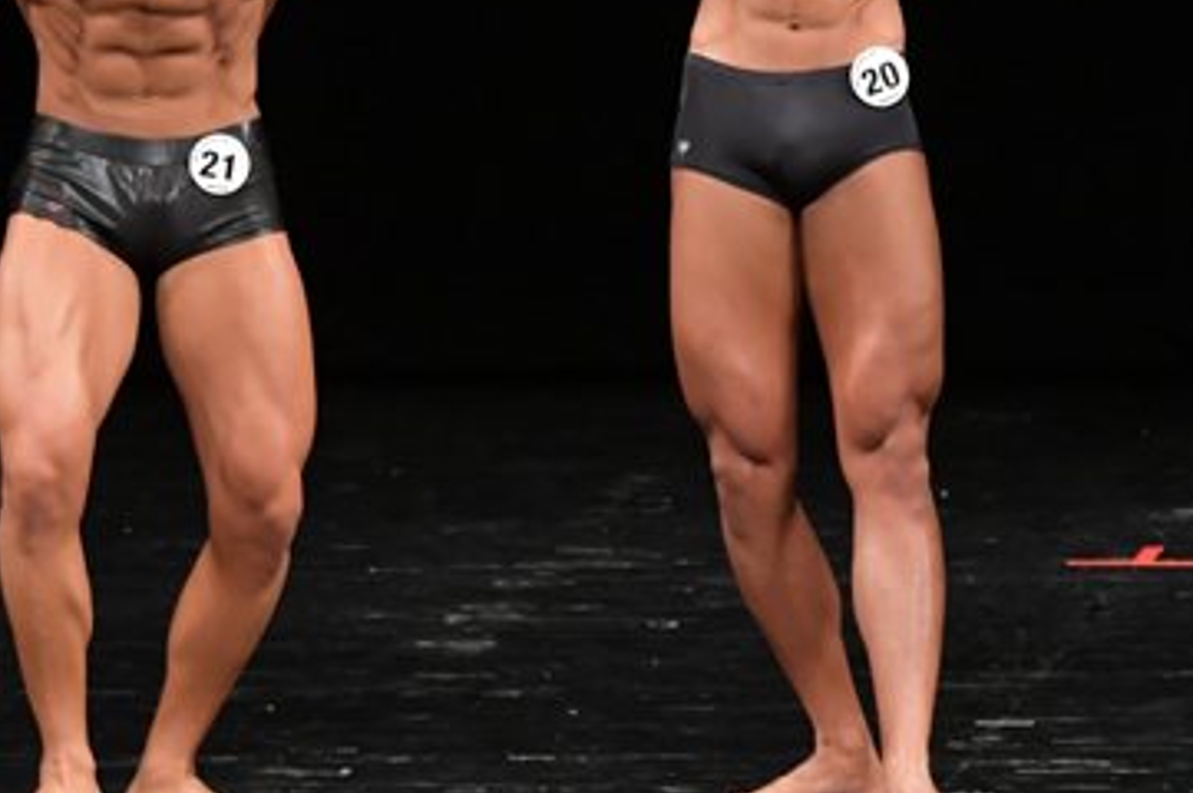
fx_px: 18143
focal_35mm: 548
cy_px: 172
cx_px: 752
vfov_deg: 2.5
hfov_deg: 3.8
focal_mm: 170
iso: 3200
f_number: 5.6
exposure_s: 1/400
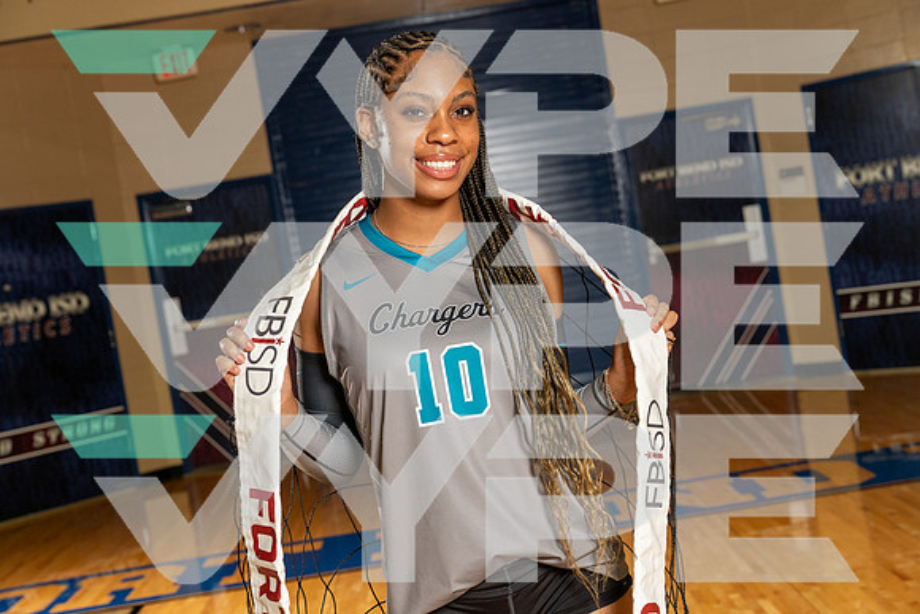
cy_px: 307
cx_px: 460
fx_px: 1482
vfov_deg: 23.4
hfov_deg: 34.5
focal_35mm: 58
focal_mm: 58
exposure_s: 1/250
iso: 500
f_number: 5.6
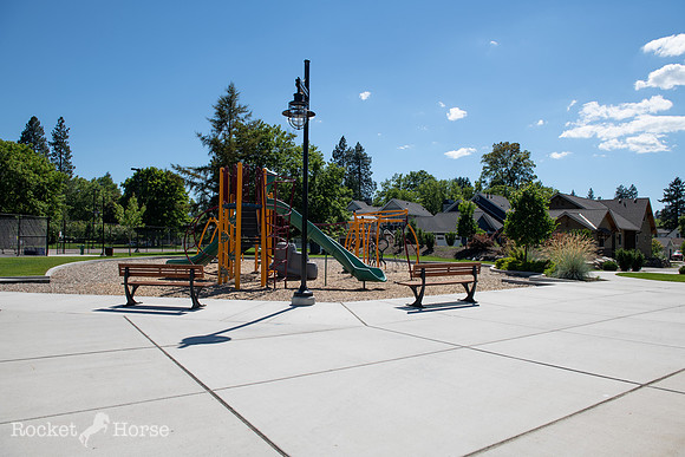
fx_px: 457
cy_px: 228
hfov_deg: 73.7
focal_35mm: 24
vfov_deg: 53.2
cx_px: 342
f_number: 8
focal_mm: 24
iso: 64
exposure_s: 1/320
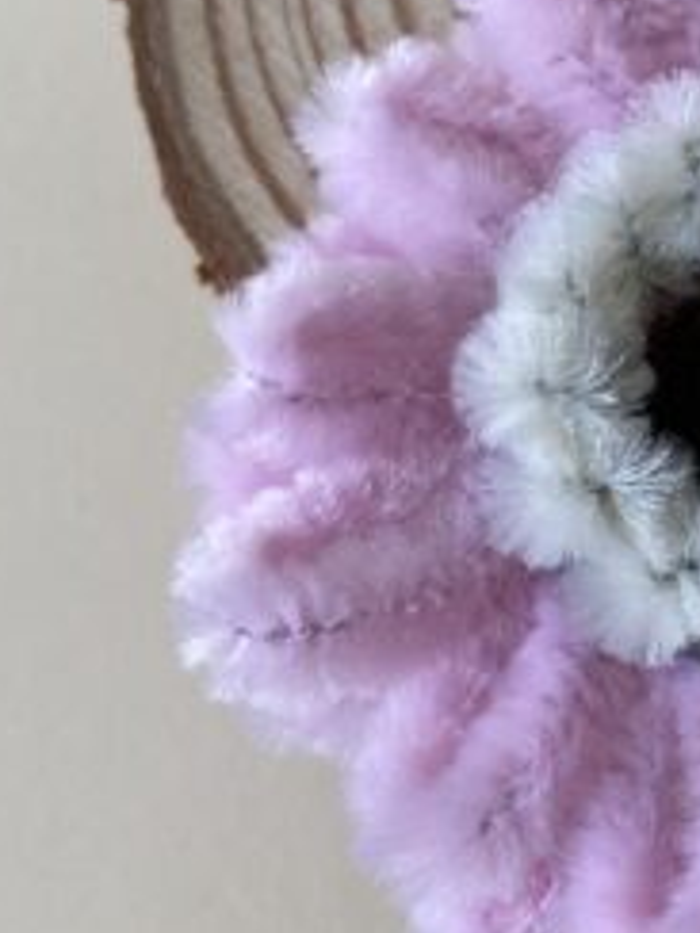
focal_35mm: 82
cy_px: 428
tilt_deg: -73.2
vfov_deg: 23.8
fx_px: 2211
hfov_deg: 17.2
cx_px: 849
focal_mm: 4.25
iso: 125
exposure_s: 1/115
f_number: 1.8
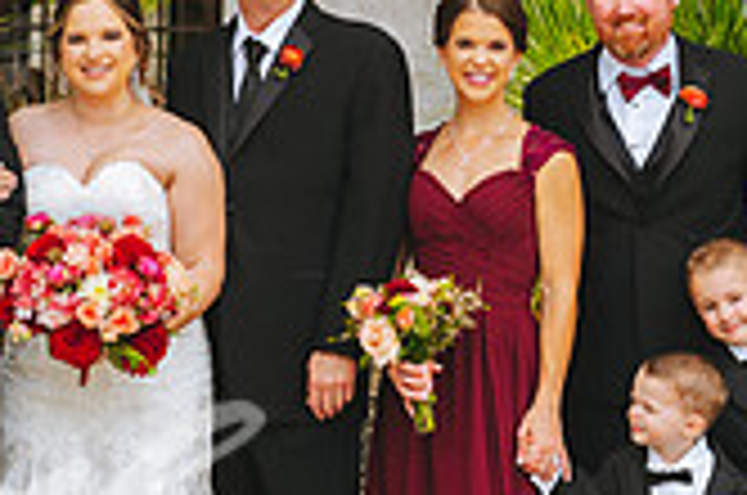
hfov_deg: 11.6
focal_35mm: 175
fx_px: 3624
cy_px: 148
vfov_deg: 7.8
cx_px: 4
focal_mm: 50
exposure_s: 1/160
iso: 125
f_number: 3.5
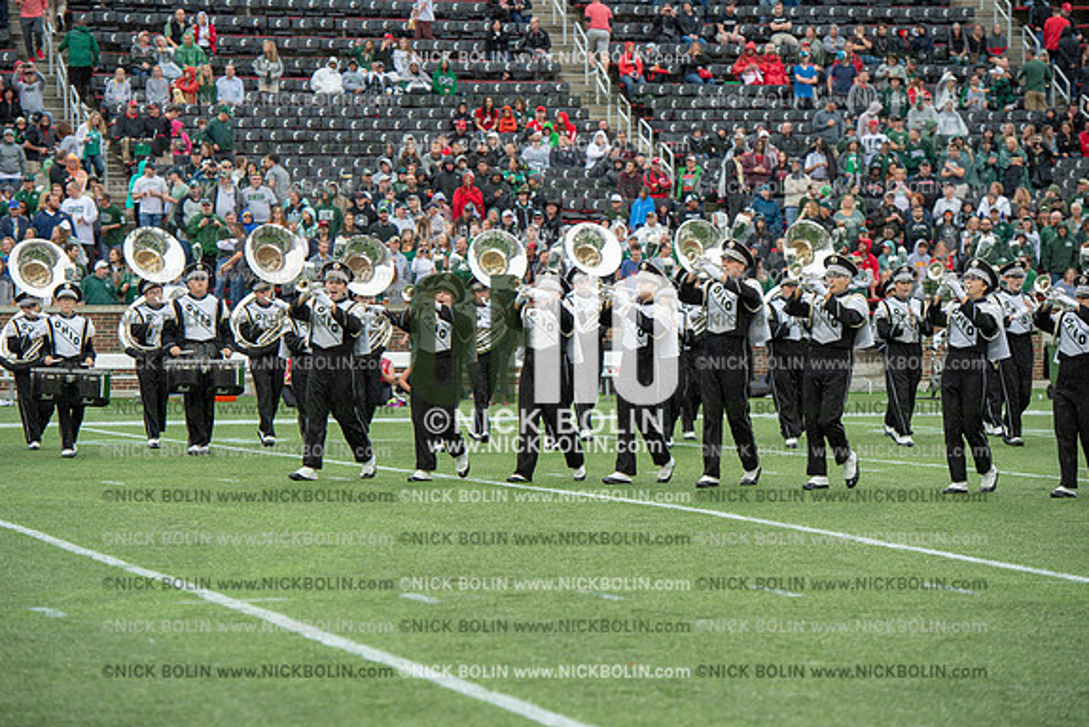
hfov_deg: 15.1
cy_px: 364
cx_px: 544
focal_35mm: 136
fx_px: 4116
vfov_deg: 10.1
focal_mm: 135
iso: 400
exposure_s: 1/500
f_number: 4
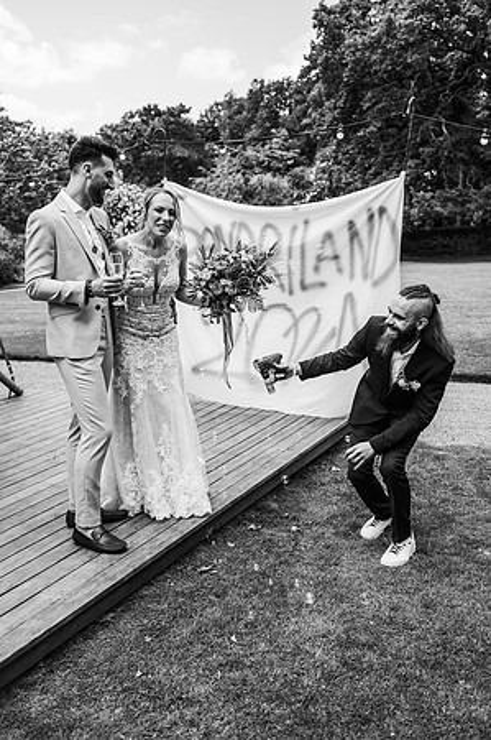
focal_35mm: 35
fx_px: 718
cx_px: 246
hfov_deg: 37.8
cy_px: 370
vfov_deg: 54.5
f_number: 2.8
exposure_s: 1/1000
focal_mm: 35
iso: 100
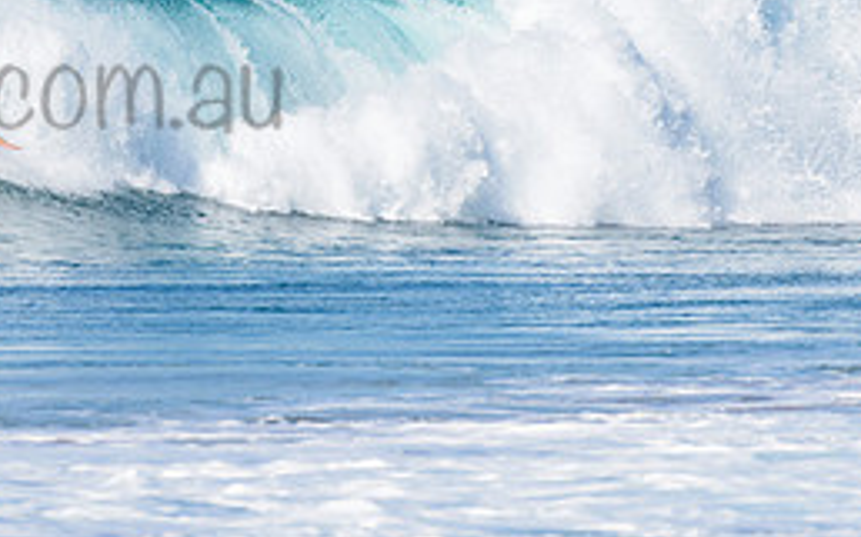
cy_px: 52
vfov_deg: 1.1
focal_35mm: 1145
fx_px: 26856
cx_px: -70
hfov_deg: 1.8
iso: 160
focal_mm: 500
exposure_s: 1/2000
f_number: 5.6
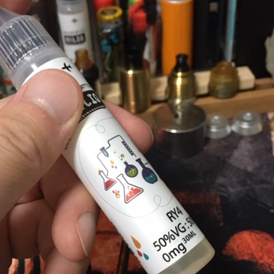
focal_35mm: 45
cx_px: 116
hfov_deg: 37.5
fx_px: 403
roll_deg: +3.7
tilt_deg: -39.8
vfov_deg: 37.4
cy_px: 161
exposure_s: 1/24
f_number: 2.2
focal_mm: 4.15
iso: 200
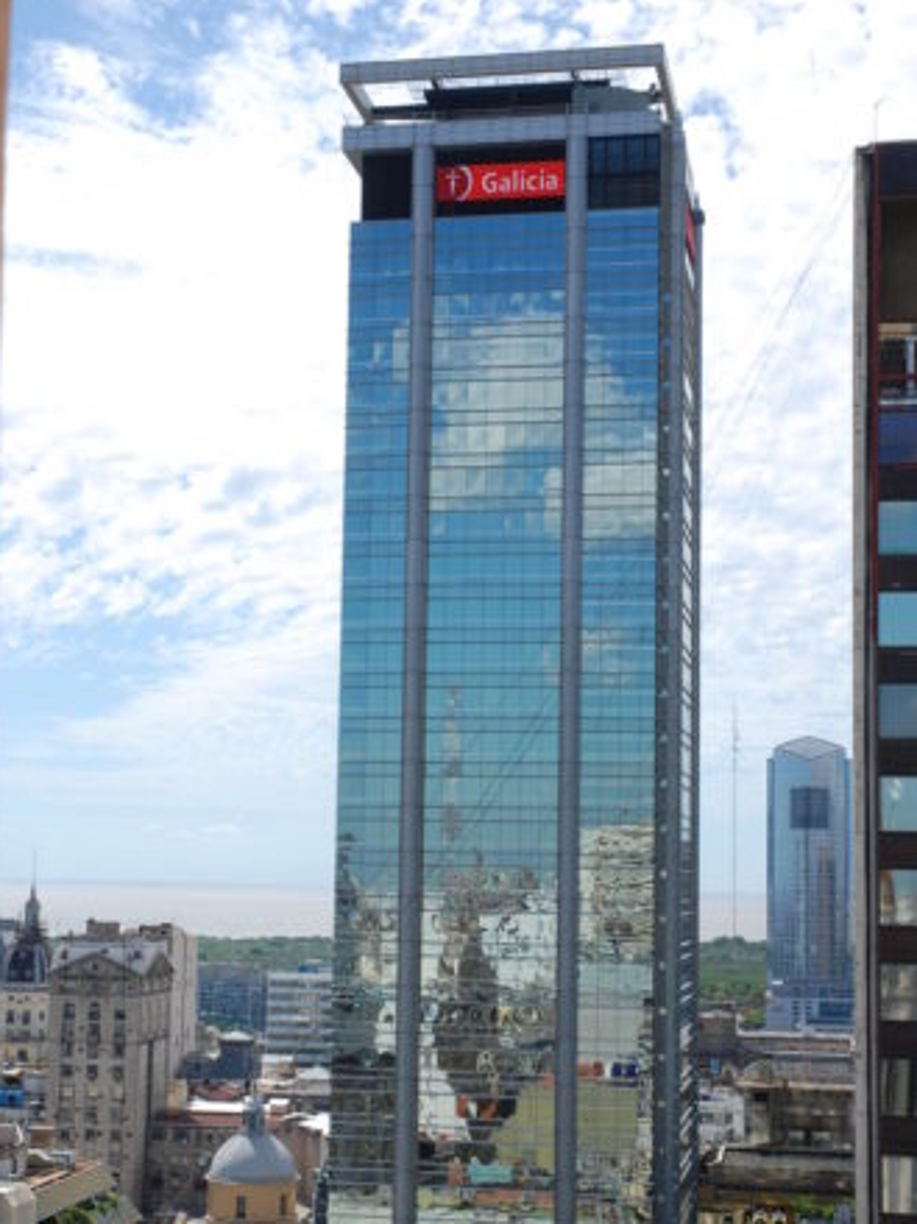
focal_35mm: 58
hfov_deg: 25.4
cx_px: 453
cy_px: 678
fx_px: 2034
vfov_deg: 33.5
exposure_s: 1/80
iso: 100
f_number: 16
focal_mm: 35
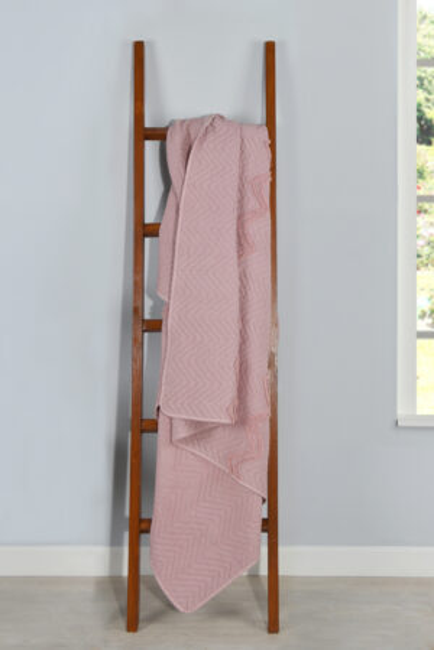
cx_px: 217
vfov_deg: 48.5
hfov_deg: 33.4
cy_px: 325
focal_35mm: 40
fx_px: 723
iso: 125
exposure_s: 1/160
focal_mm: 40
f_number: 20
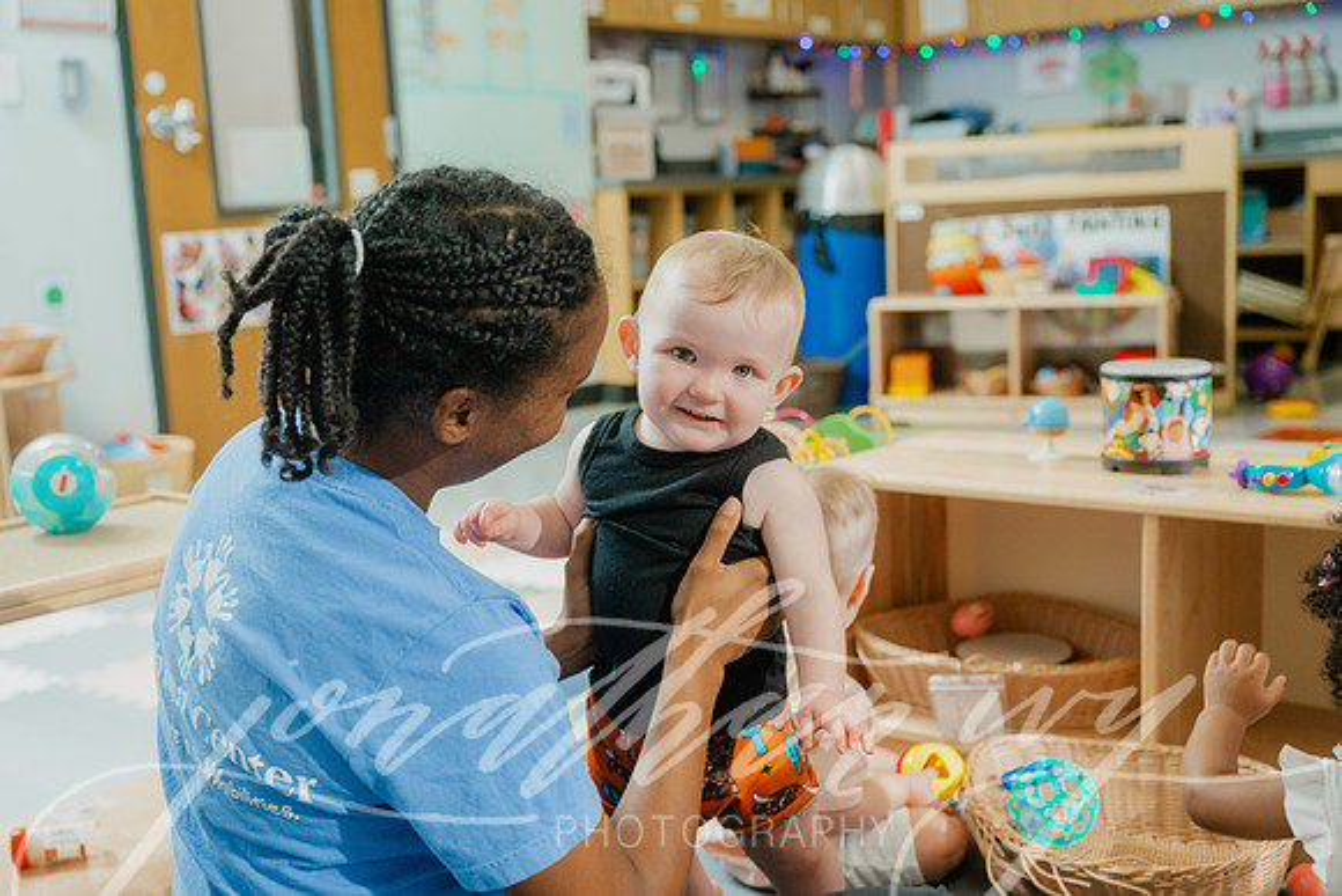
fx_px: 1566
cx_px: 671
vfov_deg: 31.9
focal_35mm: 42
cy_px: 448
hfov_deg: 46.4
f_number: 3.5
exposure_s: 1/200
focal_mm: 42
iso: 640
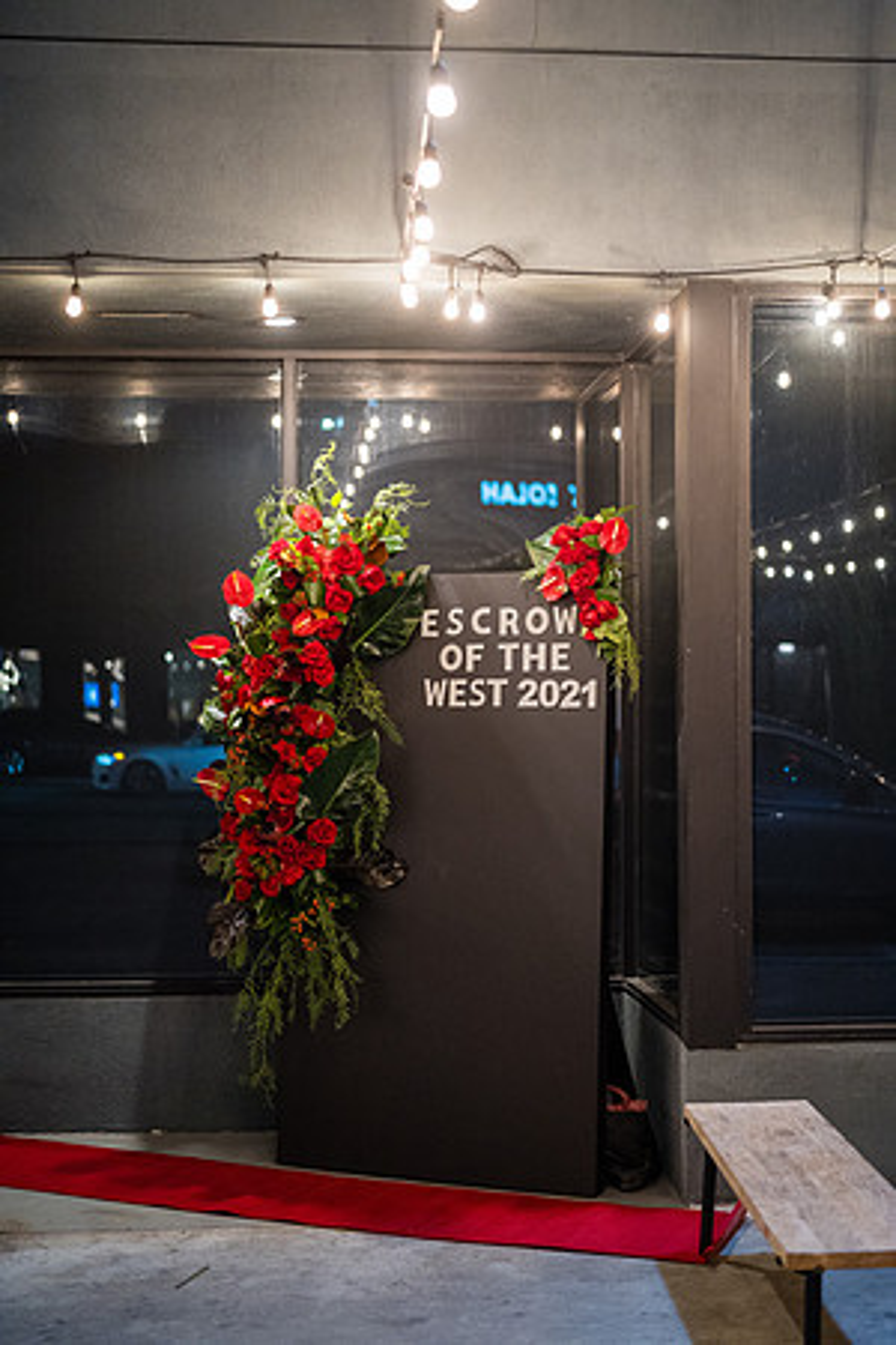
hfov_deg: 27.0
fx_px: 1867
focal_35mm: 50
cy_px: 672
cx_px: 448
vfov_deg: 39.6
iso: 3200
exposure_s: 1/200
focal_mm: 50
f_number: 1.4
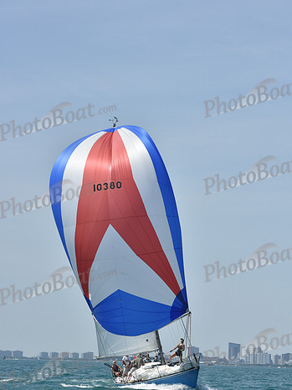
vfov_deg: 17.2
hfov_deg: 13.0
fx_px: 1282
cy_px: 229
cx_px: 160
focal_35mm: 114
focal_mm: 95
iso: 250
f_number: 9
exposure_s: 1/1250
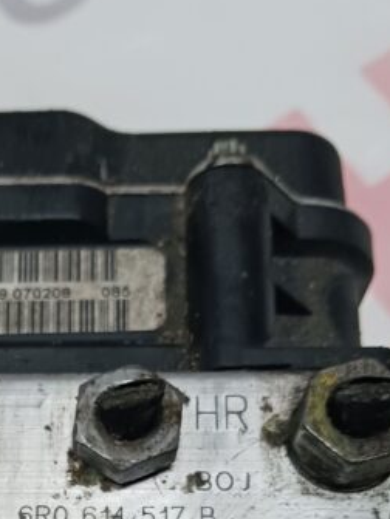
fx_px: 1127
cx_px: -62
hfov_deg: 18.7
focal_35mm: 75
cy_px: 551
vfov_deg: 24.5
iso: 250
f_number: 1.8
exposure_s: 1/25
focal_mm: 4
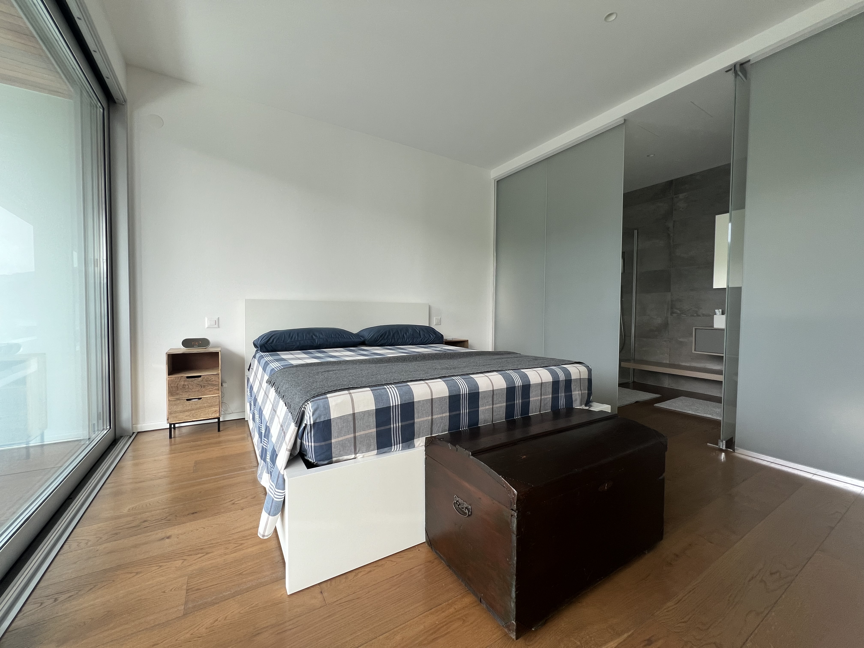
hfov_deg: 106.2
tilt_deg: -2.0
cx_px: 432
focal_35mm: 13
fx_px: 324
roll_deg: -0.3
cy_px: 324
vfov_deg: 89.9
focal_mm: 1.57
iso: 50
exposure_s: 1/99
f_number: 1.8
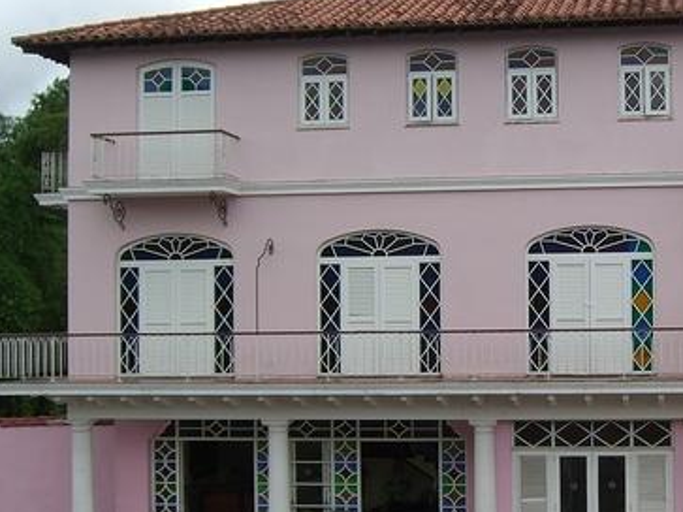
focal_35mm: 67
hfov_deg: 28.5
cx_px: 527
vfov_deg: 21.9
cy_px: 282
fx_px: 1322
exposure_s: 1/640
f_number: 4
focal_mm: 7.9
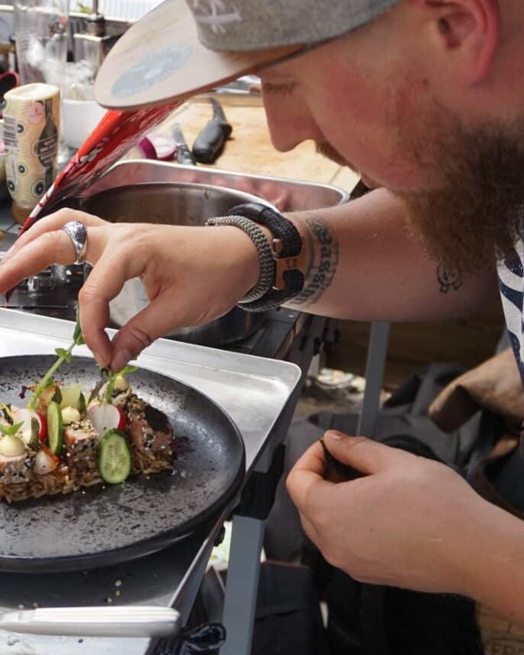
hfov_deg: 24.9
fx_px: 1180
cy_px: 280
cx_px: 181
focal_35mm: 61
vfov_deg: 31.0
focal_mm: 23
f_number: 4
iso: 400
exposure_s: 1/1000
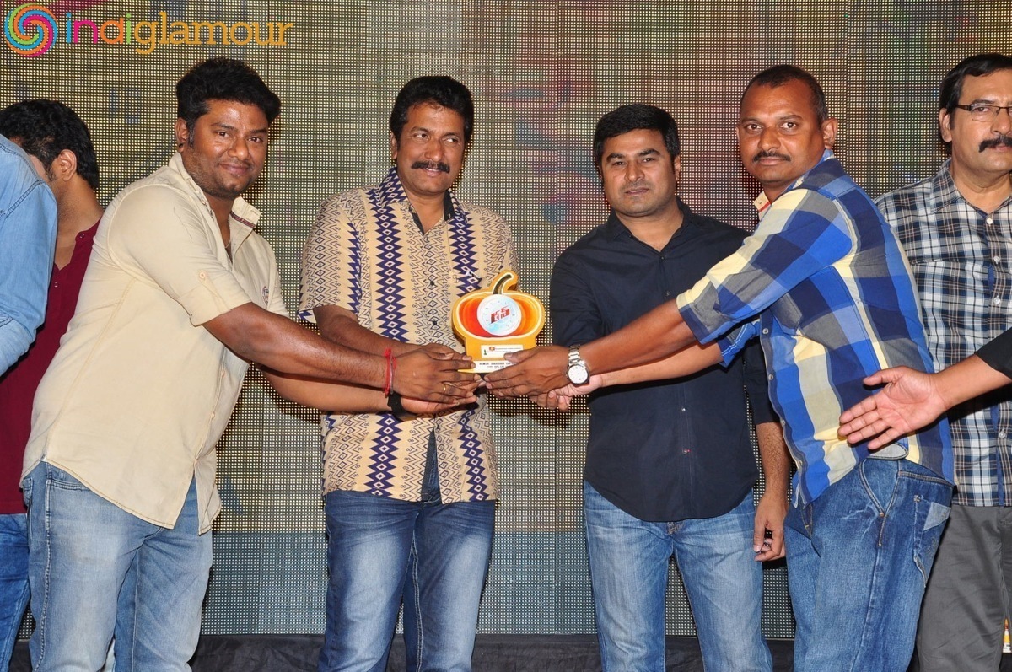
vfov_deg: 18.9
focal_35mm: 72
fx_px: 2022
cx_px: 506
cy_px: 336
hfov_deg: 28.1
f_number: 8
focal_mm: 48
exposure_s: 1/125
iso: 500
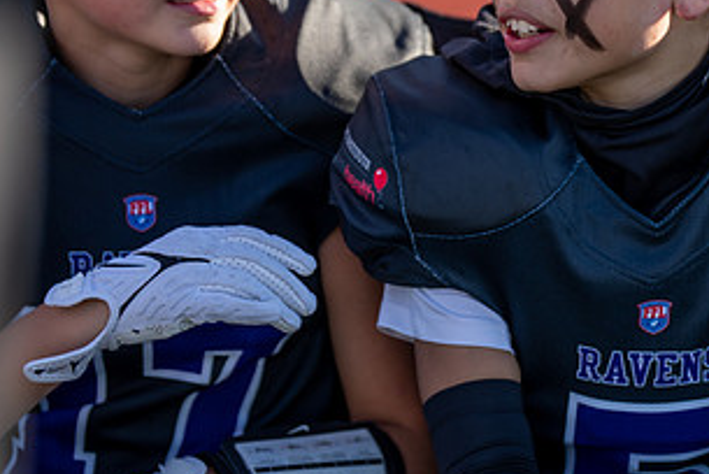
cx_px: 563
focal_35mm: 270
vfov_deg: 5.1
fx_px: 5322
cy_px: 64
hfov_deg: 7.6
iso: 100
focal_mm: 142
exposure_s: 1/640
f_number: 2.8
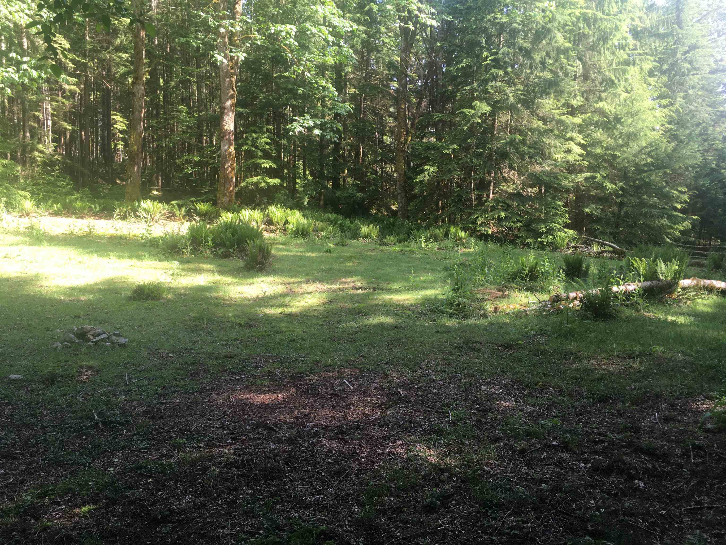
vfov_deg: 48.2
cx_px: 363
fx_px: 608
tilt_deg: -6.0
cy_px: 272
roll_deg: -1.0
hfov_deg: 61.7
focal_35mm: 29
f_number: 2.2
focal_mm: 4.15
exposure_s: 1/120
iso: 32
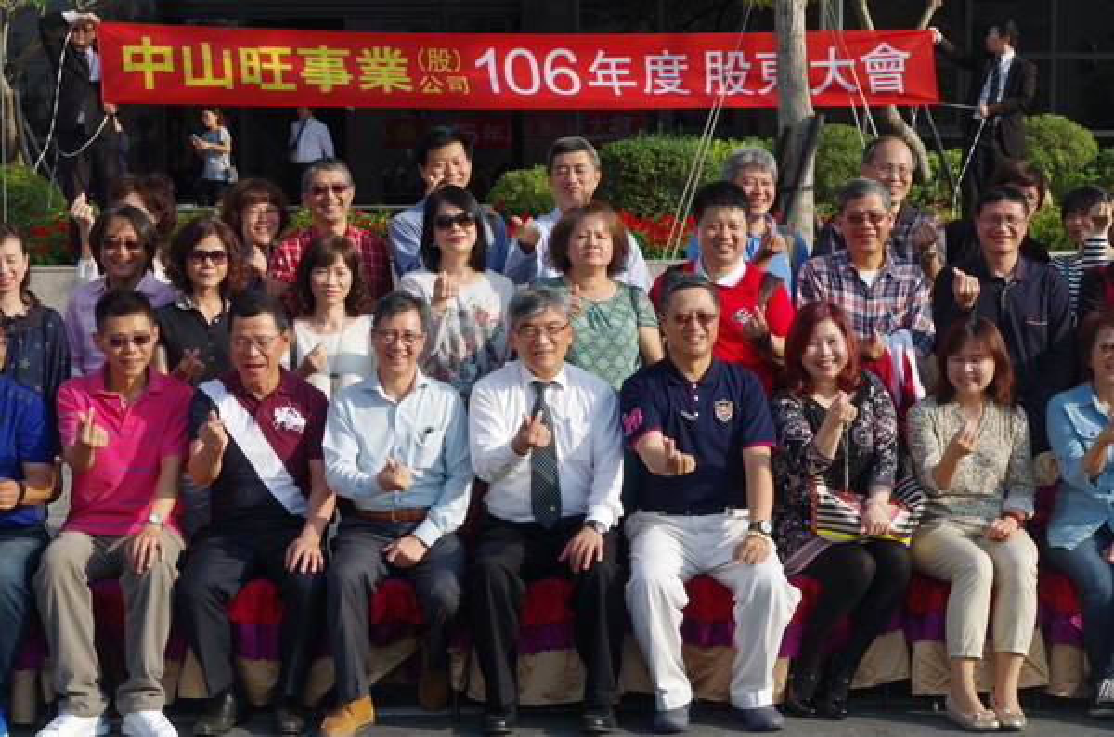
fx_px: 1852
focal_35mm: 60
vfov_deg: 22.5
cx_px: 557
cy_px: 368
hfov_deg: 33.5
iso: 200
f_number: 11
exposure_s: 1/200
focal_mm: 40
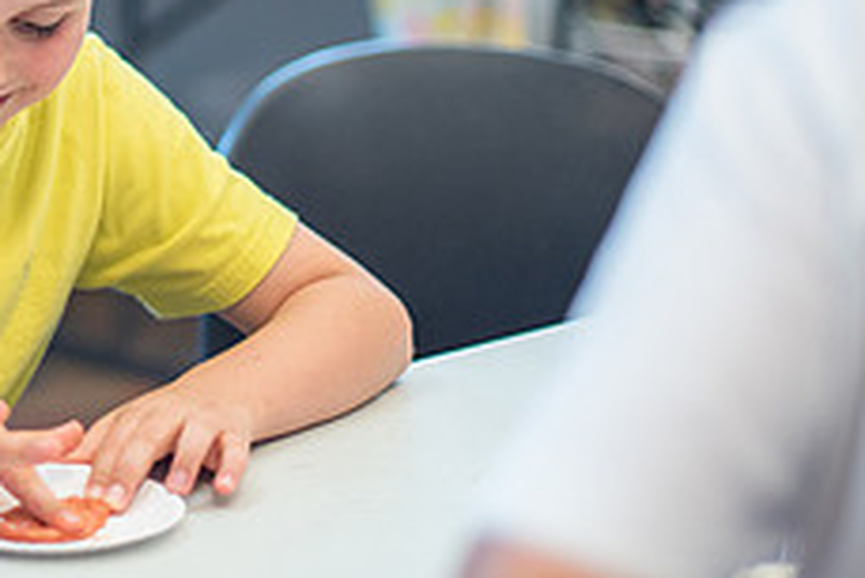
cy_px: -17
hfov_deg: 14.8
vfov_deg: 10.2
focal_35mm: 133
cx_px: -215
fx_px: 3198
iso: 320
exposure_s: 1/500
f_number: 1.6
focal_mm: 50
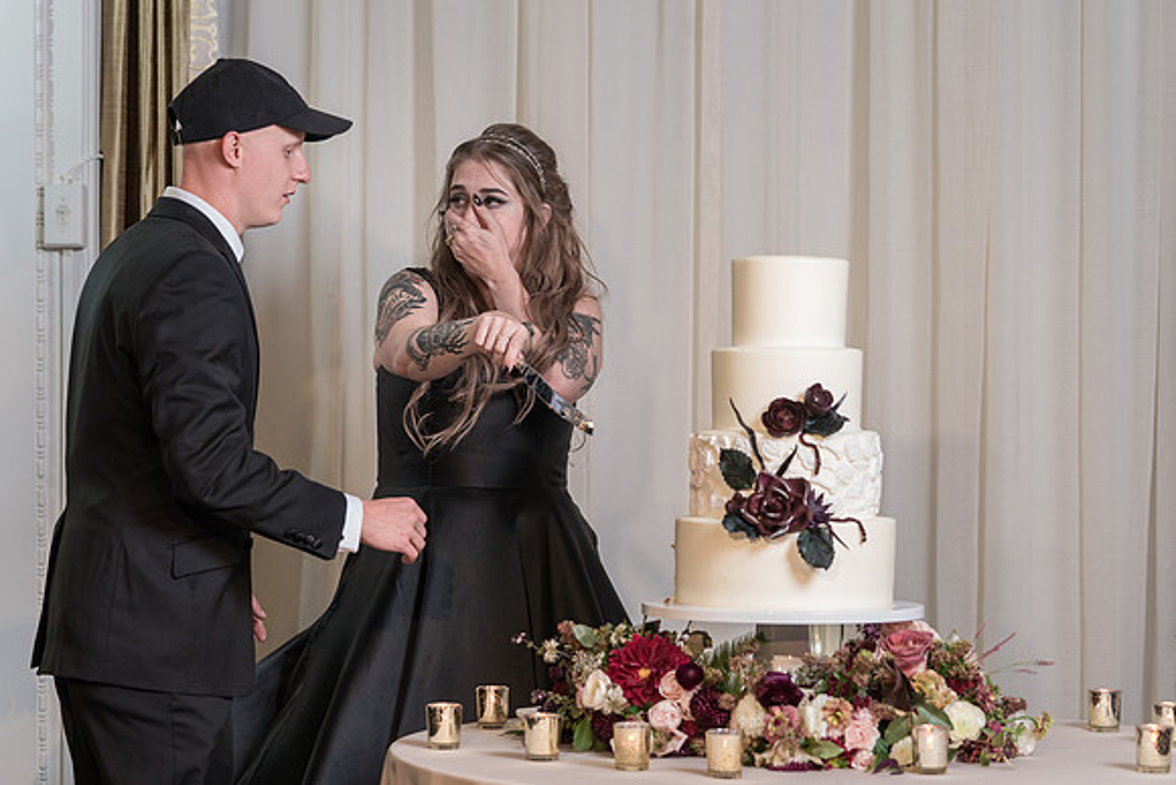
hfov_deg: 22.1
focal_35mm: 92
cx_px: 567
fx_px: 3010
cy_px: 407
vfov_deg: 14.9
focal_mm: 88
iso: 2000
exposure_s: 1/200
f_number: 4
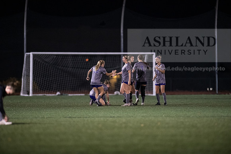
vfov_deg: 4.6
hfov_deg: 6.9
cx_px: 116
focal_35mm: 300
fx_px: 1925
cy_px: 77
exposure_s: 1/1000
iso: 8000
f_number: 2.8
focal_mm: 300
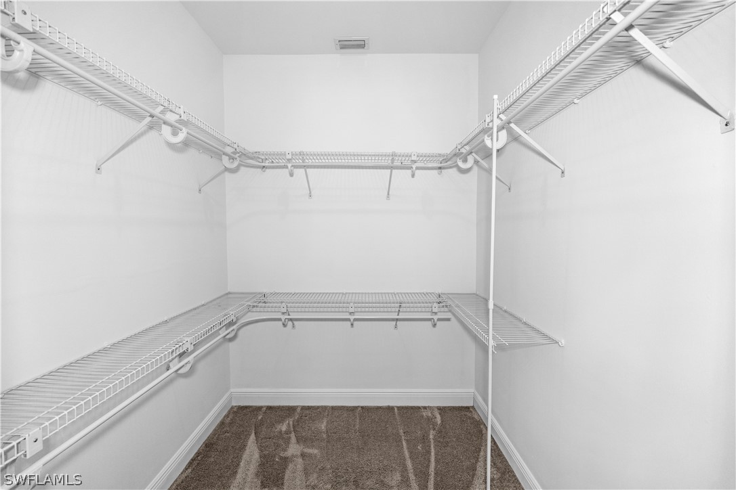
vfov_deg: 73.7
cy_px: 245
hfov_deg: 96.7
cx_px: 368
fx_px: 327
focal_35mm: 16
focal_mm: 16
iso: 640
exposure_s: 1/160
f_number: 4
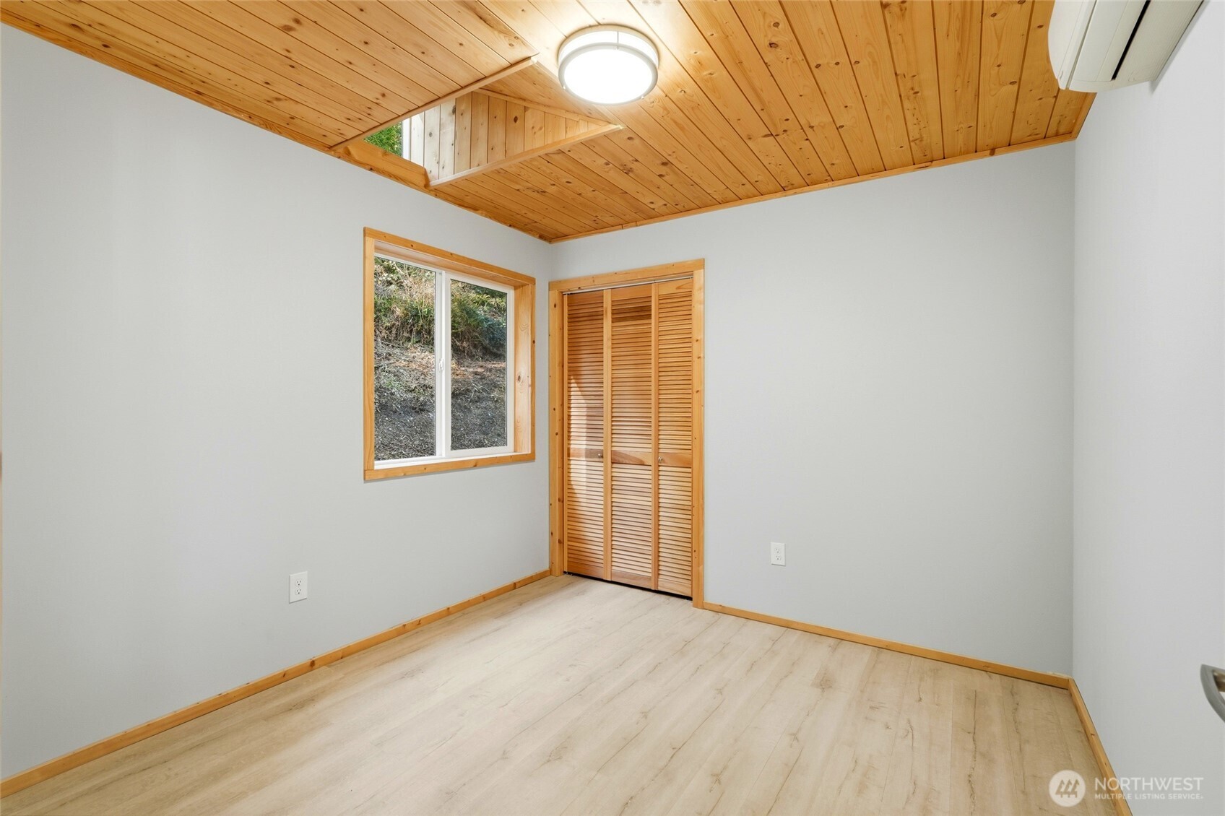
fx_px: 544
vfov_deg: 73.7
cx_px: 612
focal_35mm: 16
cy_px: 408
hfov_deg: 96.7
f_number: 9
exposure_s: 1/125
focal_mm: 16
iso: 400
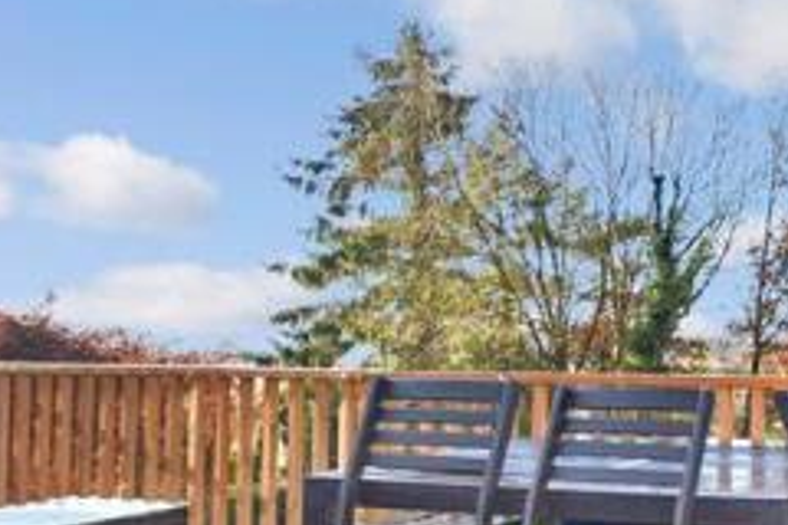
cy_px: 333
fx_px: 897
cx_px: 893
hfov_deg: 38.2
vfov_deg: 32.5
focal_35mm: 41
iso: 200
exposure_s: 1/100
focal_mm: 10
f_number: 5
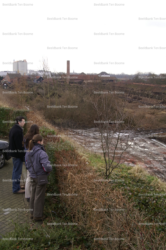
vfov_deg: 46.4
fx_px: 291
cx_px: 83
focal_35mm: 42
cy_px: 125
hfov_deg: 31.8
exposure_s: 1/90
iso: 100
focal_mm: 28
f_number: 8
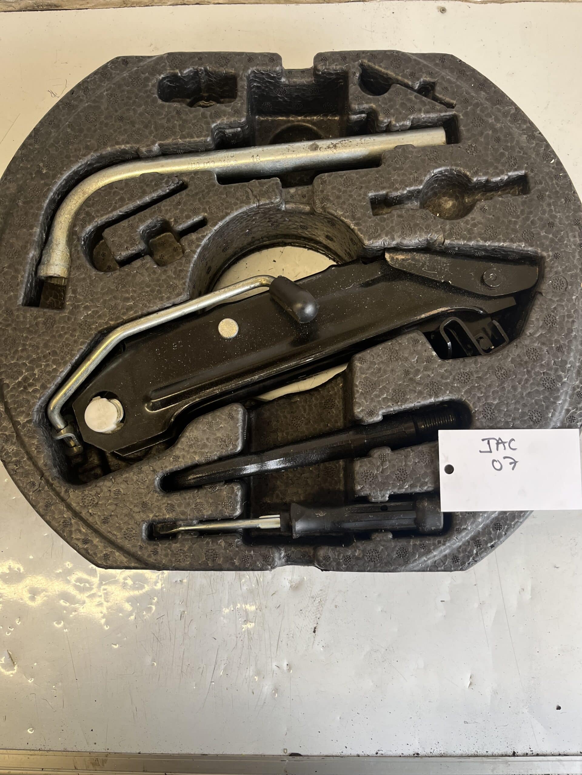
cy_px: 388
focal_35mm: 26
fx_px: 583
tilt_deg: -80.6
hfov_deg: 53.1
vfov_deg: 67.3
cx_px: 291
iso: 125
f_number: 1.6
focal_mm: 5.1
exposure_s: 1/100
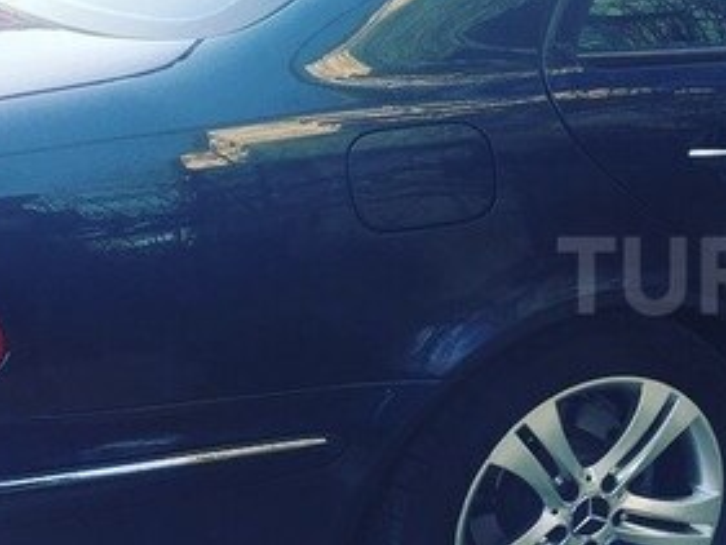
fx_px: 1427
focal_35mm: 68
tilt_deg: -19.4
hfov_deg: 26.1
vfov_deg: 21.6
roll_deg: -3.0
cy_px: 276
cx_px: 822
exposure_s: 1/100
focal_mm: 4.15
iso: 32
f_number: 2.2
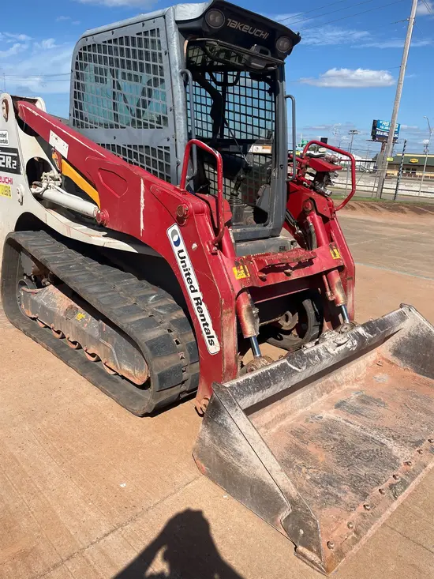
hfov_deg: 53.1
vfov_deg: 67.3
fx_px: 435
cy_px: 290
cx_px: 217
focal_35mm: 26
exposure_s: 1/4484
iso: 50
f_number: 1.6
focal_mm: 5.1
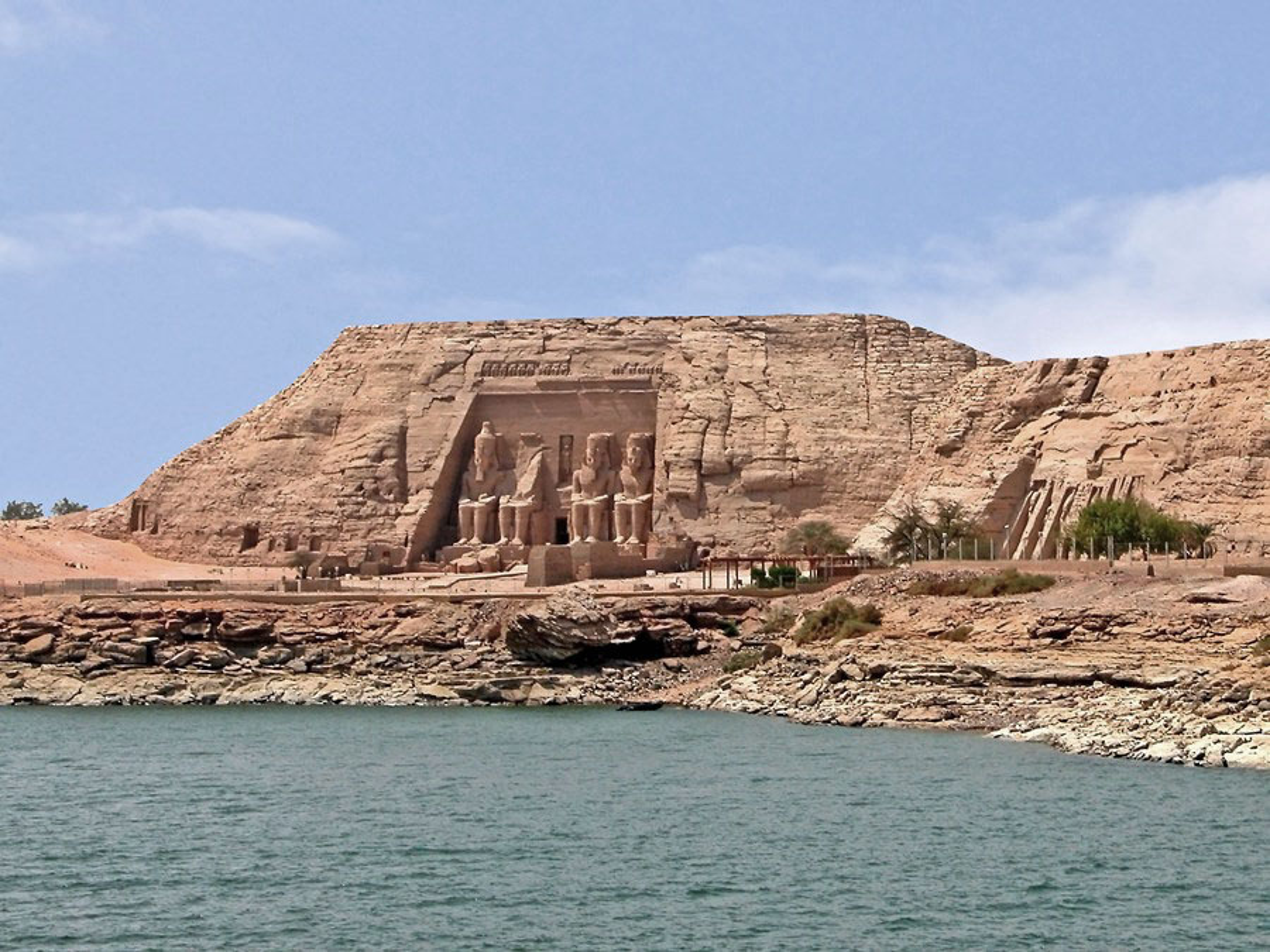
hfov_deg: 22.3
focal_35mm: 88
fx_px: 3229
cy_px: 476
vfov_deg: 16.8
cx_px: 635
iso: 100
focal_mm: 22.3
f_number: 6.3
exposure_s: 1/566
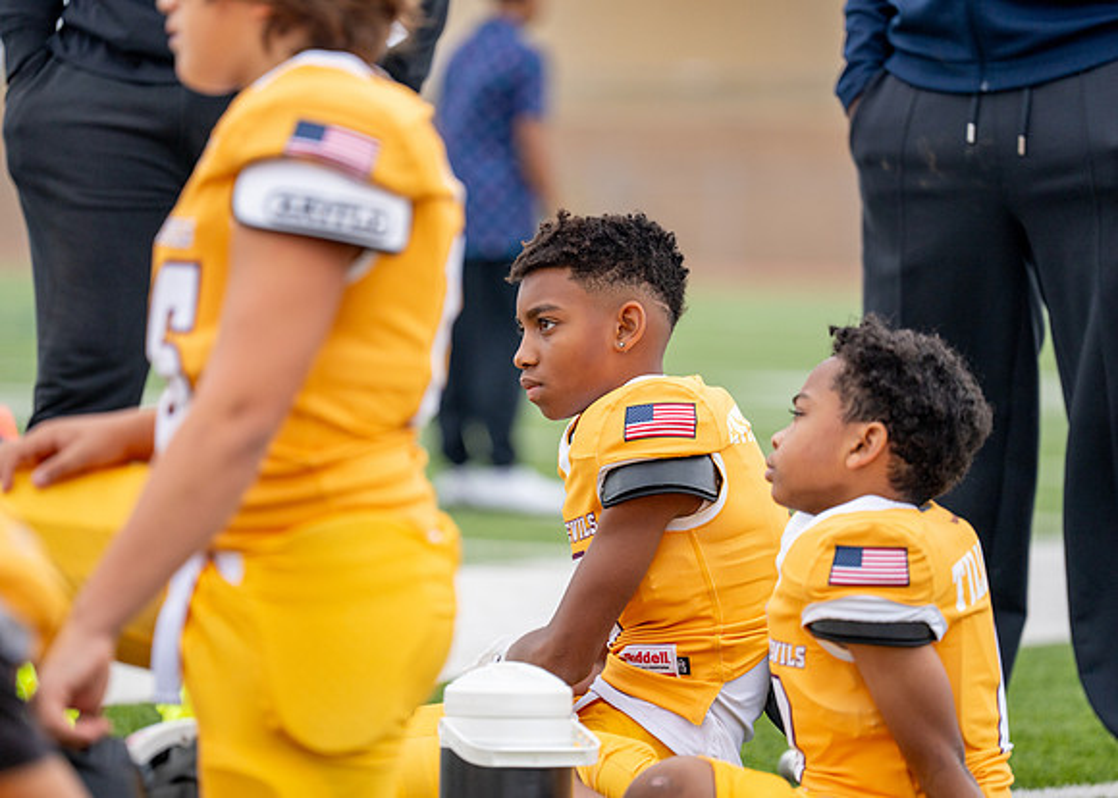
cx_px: 585
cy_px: 406
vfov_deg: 6.3
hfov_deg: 8.8
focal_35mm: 228
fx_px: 7250
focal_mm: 191
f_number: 2.8
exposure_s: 1/2000
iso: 320
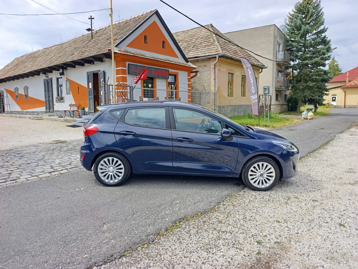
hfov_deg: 73.8
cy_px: 134
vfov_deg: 59.0
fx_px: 238
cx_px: 179
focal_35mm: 23
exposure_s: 1/255
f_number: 1.6
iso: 50
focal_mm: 6.14
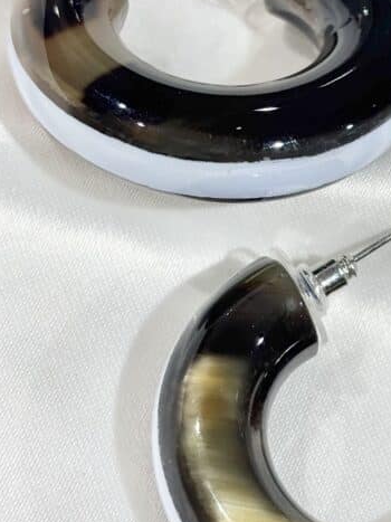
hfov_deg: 12.9
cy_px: 277
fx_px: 1718
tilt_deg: -53.8
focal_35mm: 114
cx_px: 299
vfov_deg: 17.3
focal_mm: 5.96
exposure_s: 1/184
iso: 32
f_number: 1.6
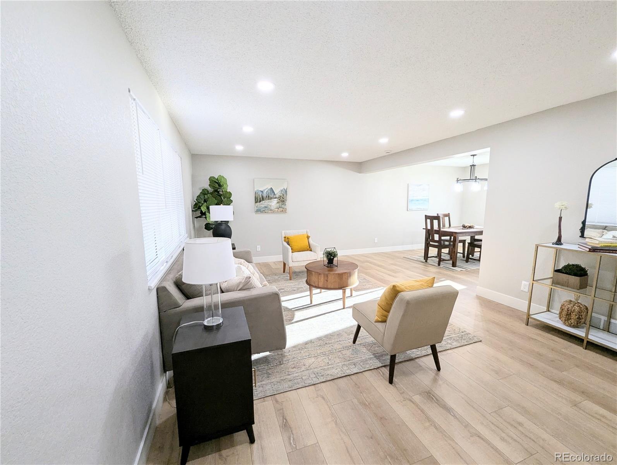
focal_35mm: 13
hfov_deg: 106.1
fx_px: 232
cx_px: 308
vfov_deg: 90.1
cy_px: 232
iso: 79
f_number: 2.2
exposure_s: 1/120
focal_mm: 1.95
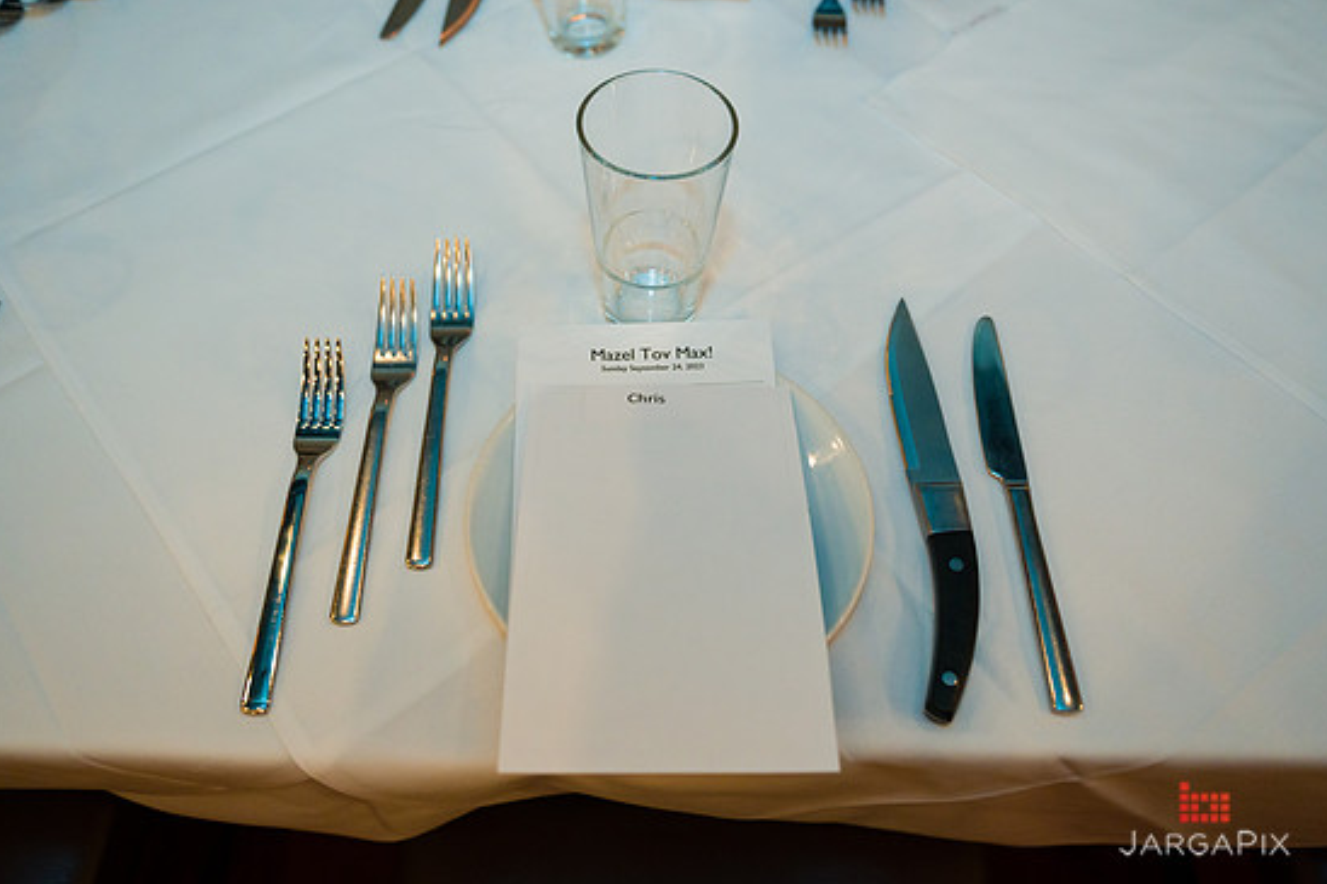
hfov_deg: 63.7
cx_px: 650
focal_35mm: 29
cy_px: 447
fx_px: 1069
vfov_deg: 44.9
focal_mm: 27
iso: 1600
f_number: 3.2
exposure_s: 1/200
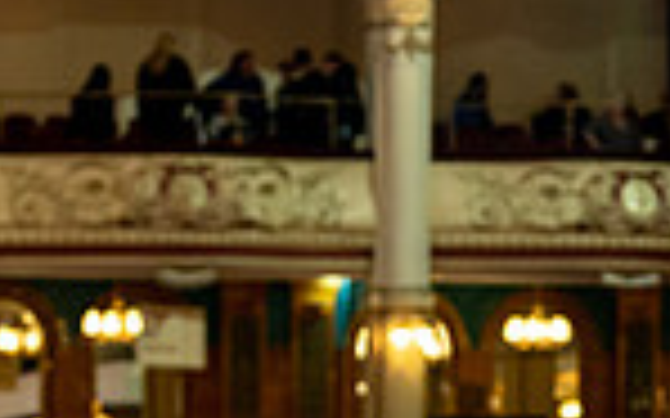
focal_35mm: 194
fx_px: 3541
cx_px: 162
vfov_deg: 6.6
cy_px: 823
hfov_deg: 10.8
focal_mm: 63
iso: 3200
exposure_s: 1/640
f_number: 2.5
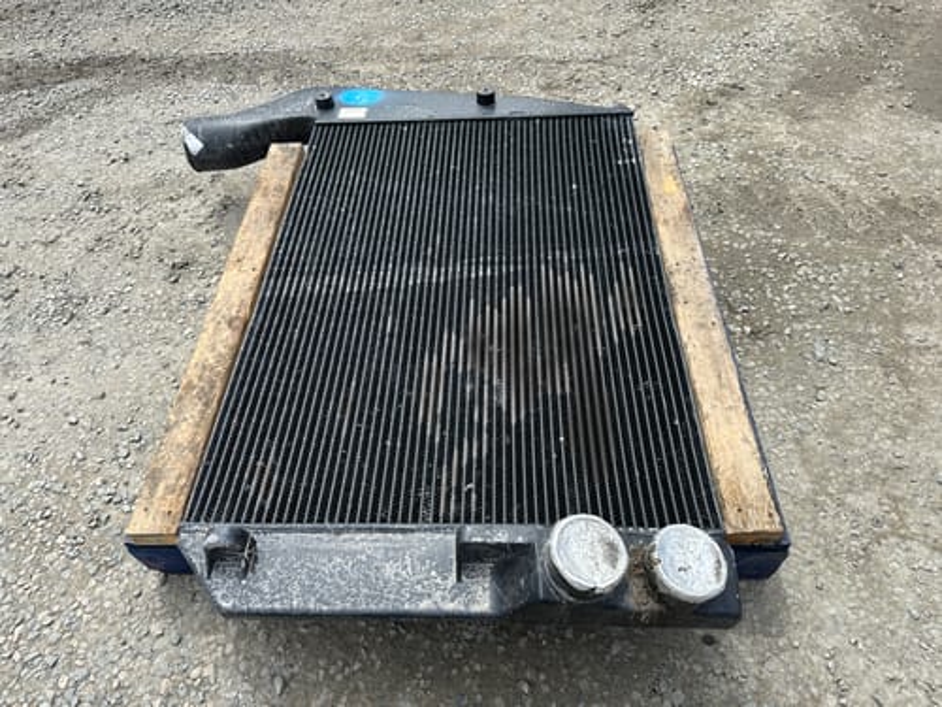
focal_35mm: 24
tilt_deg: -47.6
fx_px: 653
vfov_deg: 56.8
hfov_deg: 71.6
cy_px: 354
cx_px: 471
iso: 80
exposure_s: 1/2967
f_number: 1.78
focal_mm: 6.86
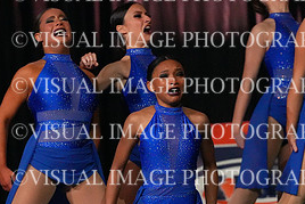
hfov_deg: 3.2
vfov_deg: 2.1
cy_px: 154
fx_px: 5510
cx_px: 176
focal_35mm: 650
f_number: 3.5
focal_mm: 300
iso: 16000
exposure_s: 1/1250
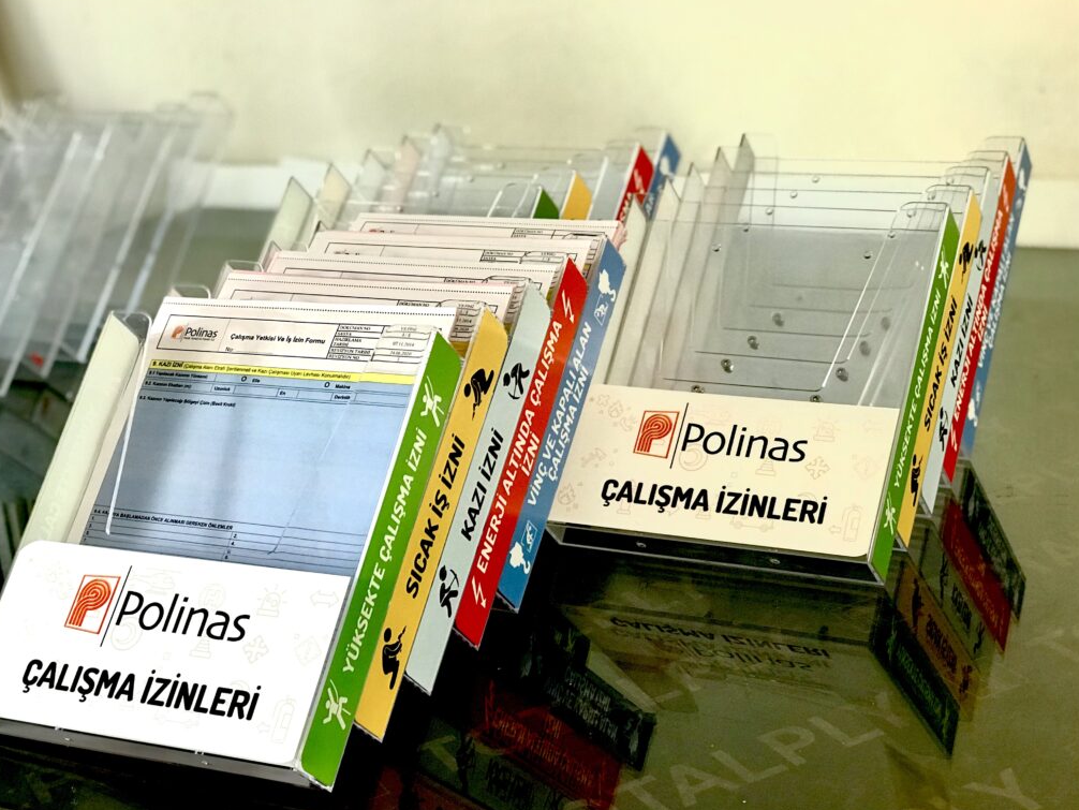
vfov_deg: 25.2
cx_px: 541
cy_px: 402
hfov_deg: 33.2
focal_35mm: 58
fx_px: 1808
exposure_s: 1/50
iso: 250
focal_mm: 6.6
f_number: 2.8
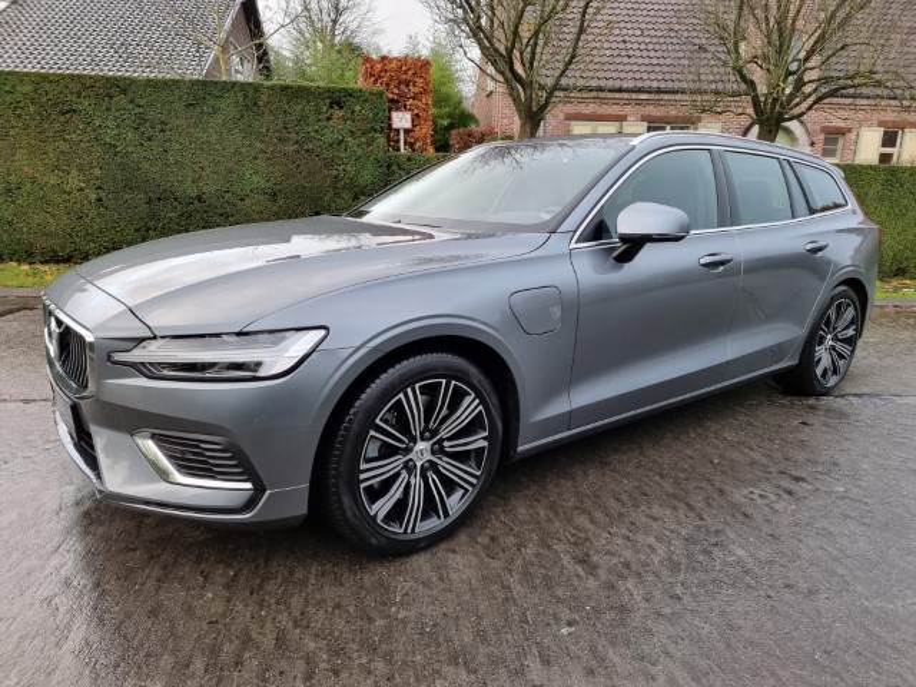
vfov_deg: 56.8
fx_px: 635
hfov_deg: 71.6
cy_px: 344
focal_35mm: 24
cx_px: 458
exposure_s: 1/100
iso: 200
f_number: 1.8
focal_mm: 6.7
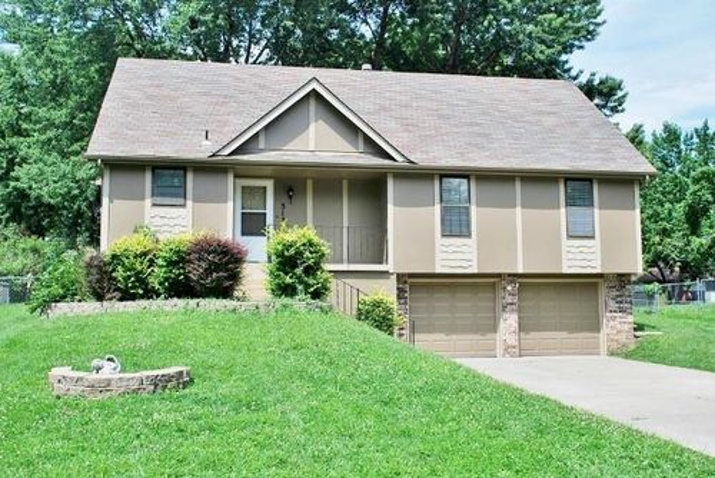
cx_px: 358
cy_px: 239
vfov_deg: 36.9
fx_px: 715
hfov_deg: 53.1
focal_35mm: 36
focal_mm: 24
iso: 100
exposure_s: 1/250
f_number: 8
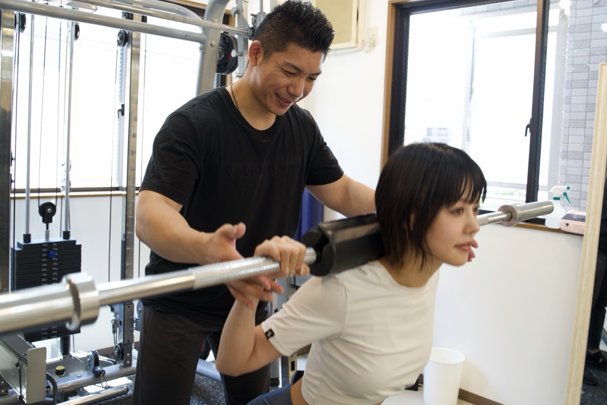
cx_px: 299
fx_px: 540
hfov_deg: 58.7
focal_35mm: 32
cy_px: 180
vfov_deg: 41.1
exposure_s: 1/60
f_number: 4.5
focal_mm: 28
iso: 800
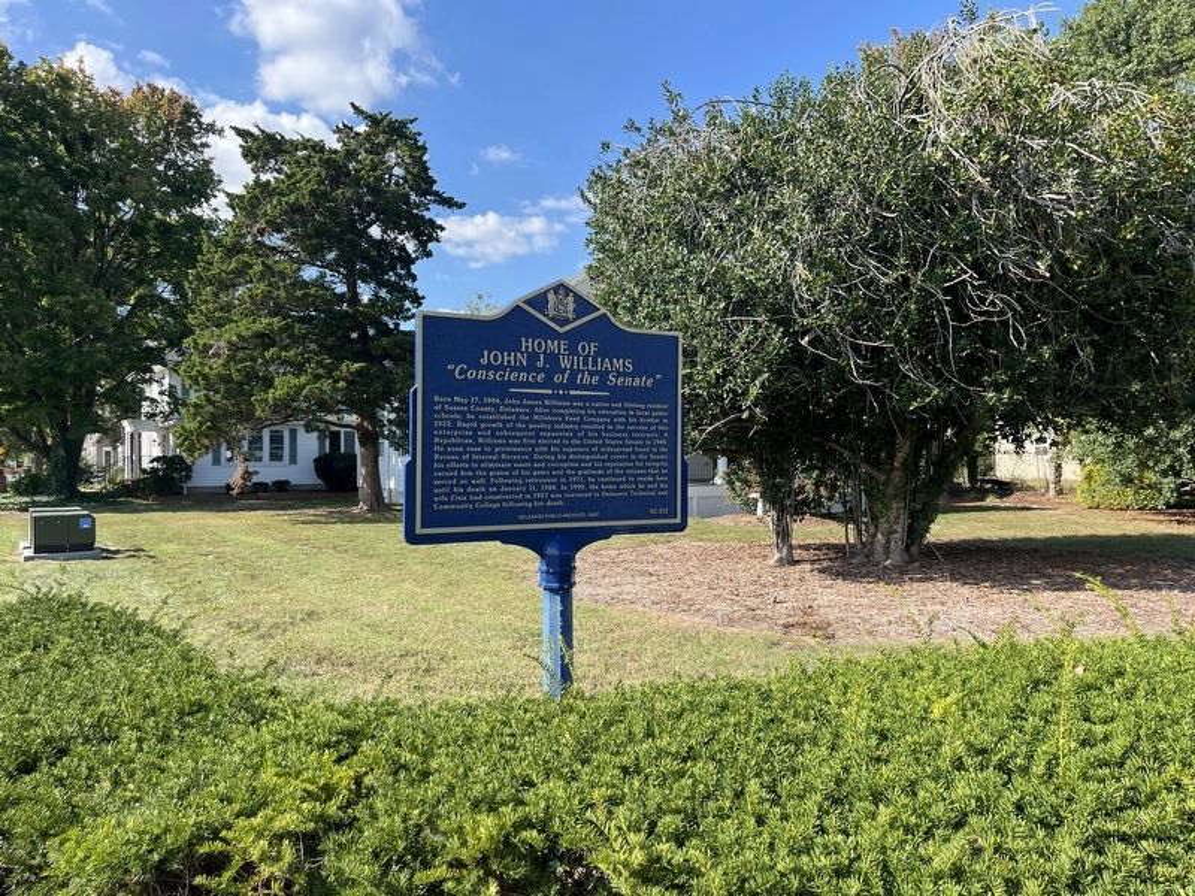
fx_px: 898
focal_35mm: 26
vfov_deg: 53.1
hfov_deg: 67.3
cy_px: 448
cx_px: 598
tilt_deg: +0.6
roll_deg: -0.6
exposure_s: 1/1309
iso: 50
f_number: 1.6
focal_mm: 5.1
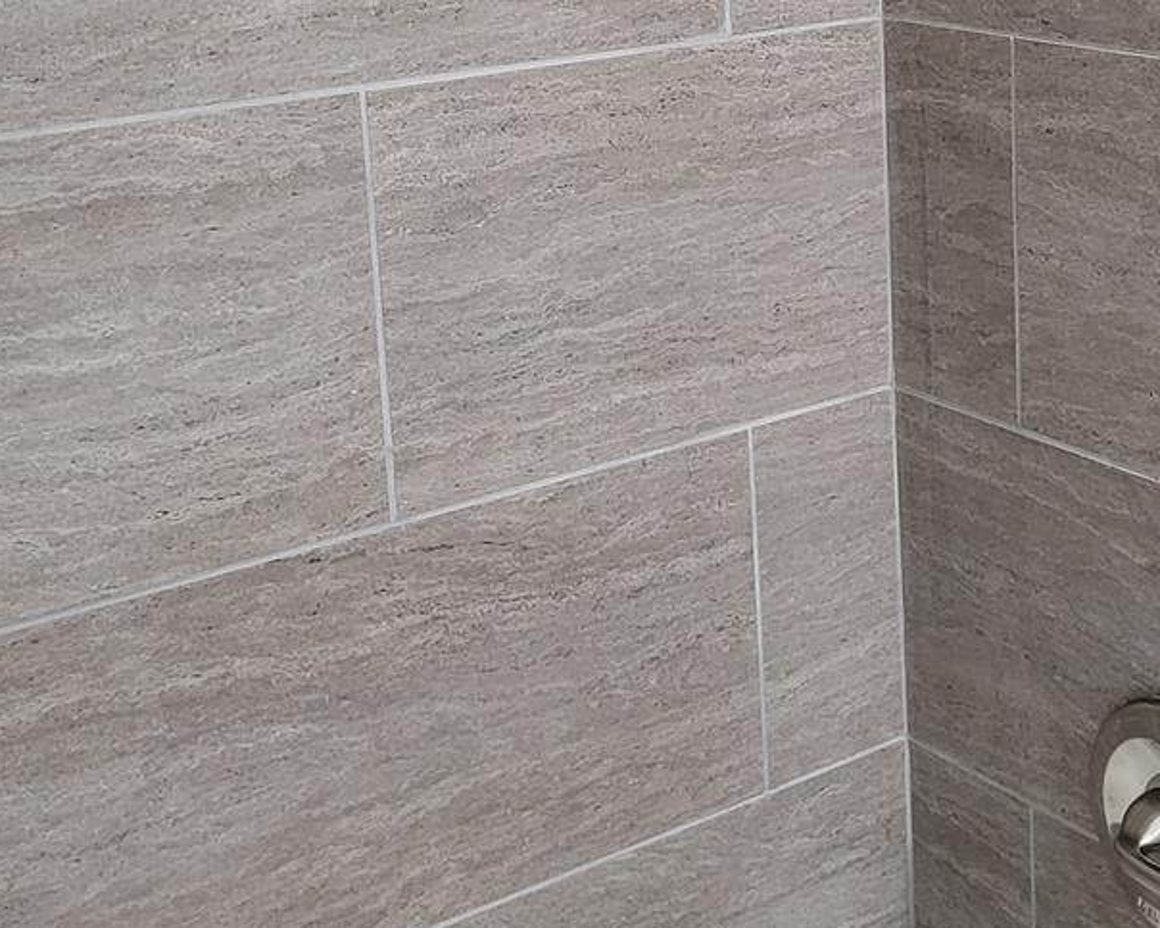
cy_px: 104
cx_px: 1011
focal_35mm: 63
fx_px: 2163
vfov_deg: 23.6
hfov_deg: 29.0
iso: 250
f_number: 1.8
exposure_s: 1/60
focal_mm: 5.4
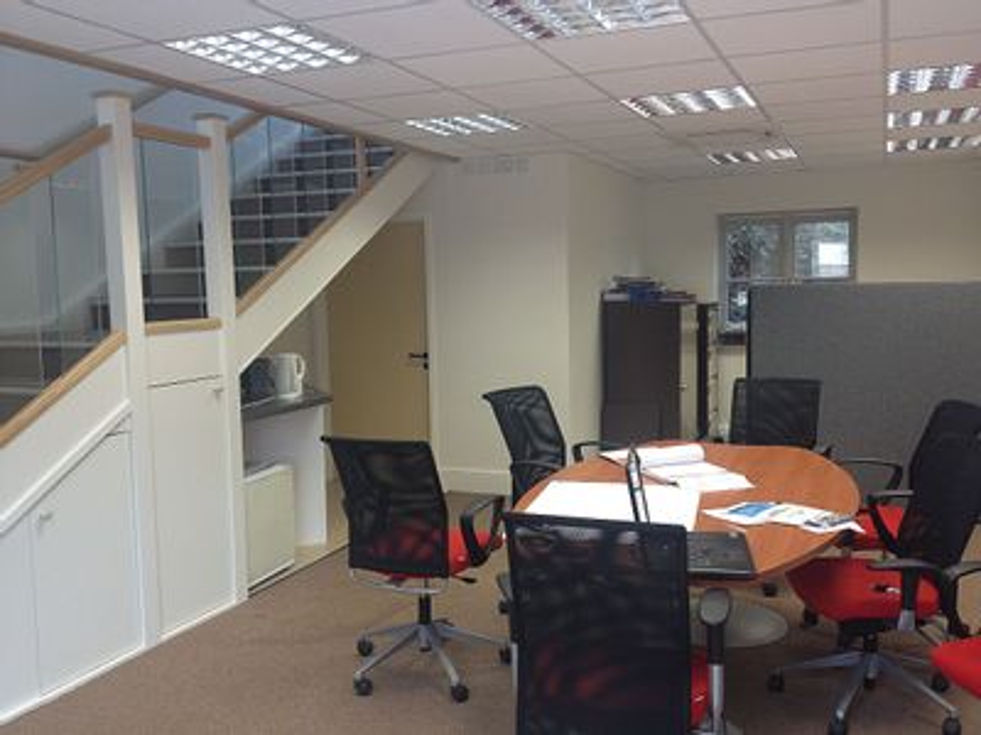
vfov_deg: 40.7
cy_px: 368
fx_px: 992
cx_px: 490
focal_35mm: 35
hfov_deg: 52.6
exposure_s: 1/33
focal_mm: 4.28
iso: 64
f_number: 2.4
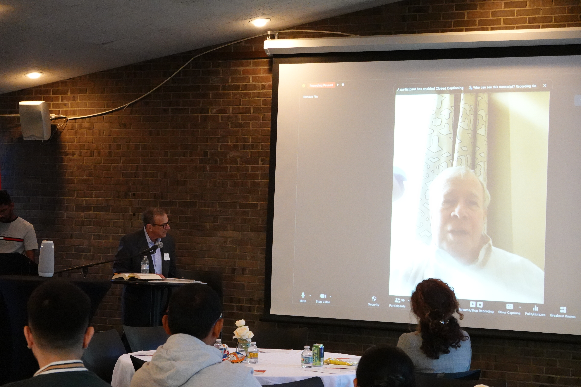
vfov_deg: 17.9
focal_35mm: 76
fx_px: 1226
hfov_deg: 26.7
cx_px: 290
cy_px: 194
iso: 3200
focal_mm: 27.98
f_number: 4
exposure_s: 1/80
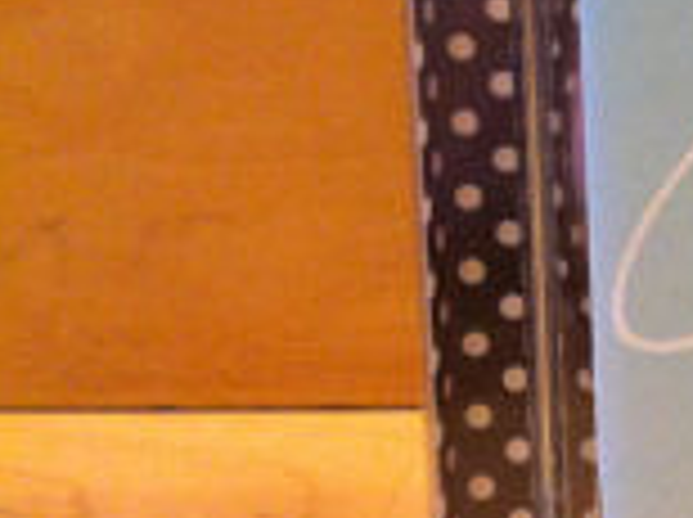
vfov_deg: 12.9
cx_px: 1120
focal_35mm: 114
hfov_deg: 15.6
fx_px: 2279
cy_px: 133
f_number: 2.8
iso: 320
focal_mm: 3.85
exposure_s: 1/15
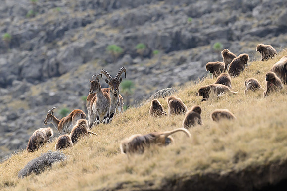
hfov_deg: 4.2
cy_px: 73
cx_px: 110
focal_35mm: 493
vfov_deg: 2.8
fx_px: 3930
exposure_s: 1/2000
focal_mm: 400
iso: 1000
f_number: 5.6
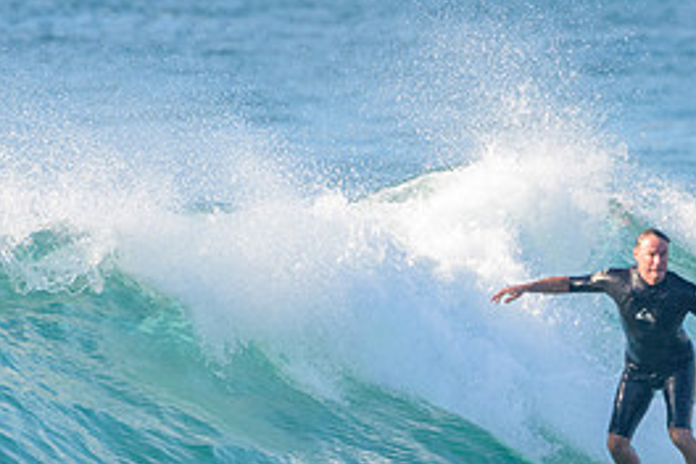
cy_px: 435
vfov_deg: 1.0
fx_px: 26001
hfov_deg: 1.5
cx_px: 699
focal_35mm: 1345
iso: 720
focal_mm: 500
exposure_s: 1/2000
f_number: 5.6
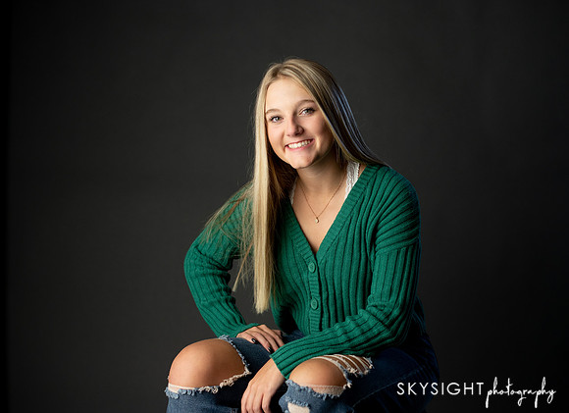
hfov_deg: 33.9
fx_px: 933
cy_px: 214
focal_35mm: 57
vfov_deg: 25.0
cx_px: 305
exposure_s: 1/250
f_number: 2.8
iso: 500
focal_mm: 50
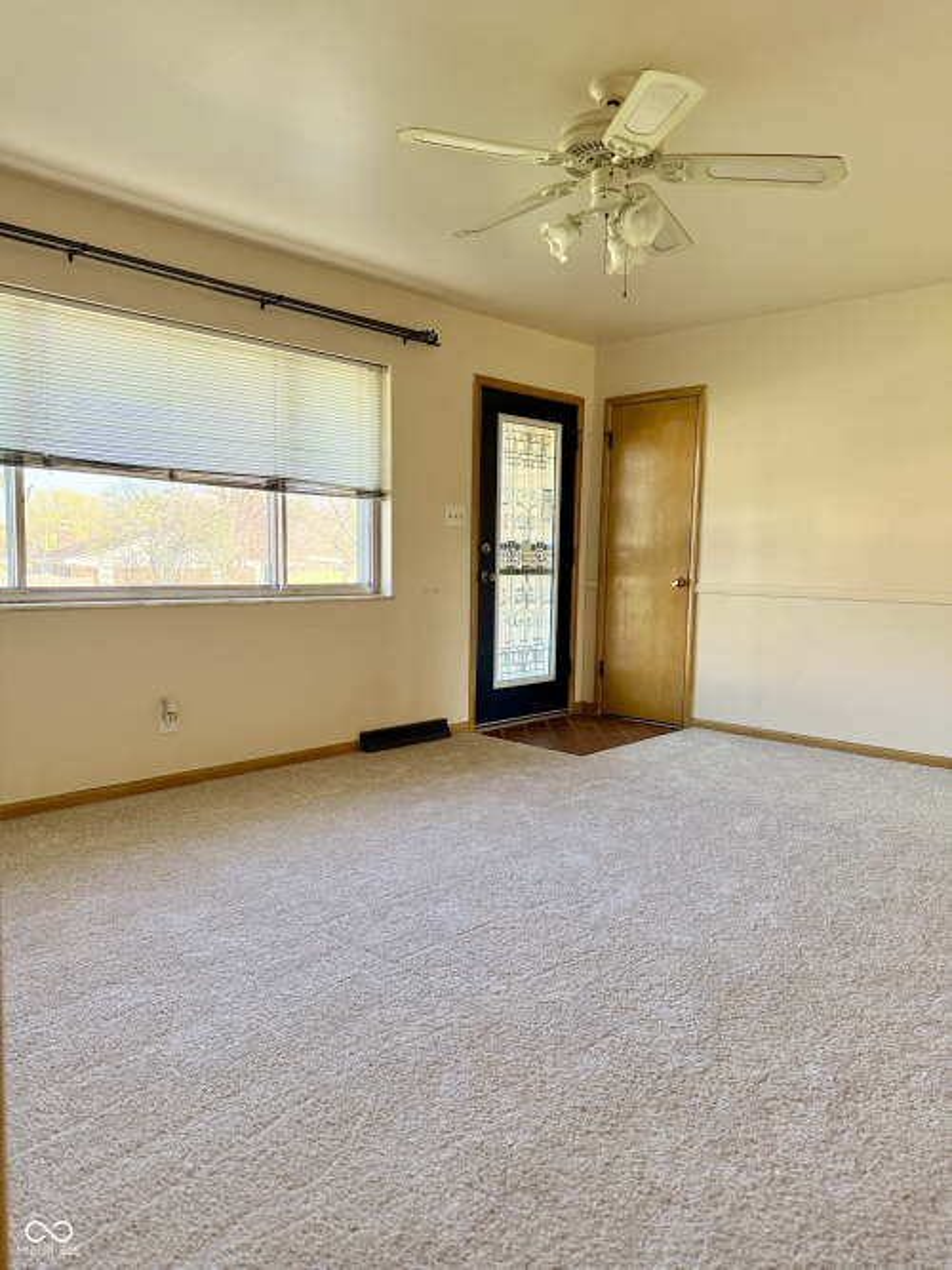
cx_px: 476
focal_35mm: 24
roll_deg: -1.2
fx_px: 880
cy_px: 635
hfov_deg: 56.8
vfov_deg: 71.6
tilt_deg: -4.4
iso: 200
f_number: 1.78
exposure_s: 1/201
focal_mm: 6.76
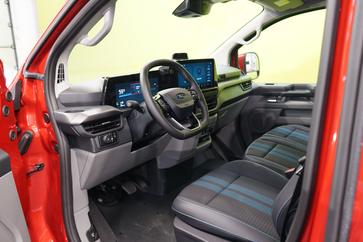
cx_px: 182
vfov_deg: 46.4
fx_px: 282
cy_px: 121
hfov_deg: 65.5
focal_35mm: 28
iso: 1250
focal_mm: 28
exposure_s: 1/30
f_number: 4
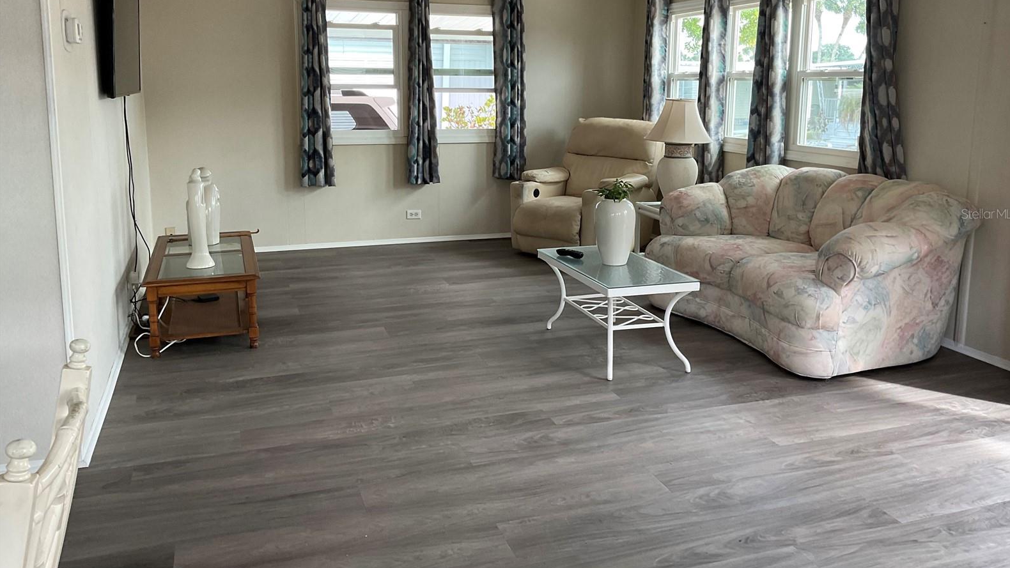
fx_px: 857
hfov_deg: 61.0
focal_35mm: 32
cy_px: 213
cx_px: 510
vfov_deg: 36.5
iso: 64
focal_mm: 3
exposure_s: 1/120
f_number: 1.8
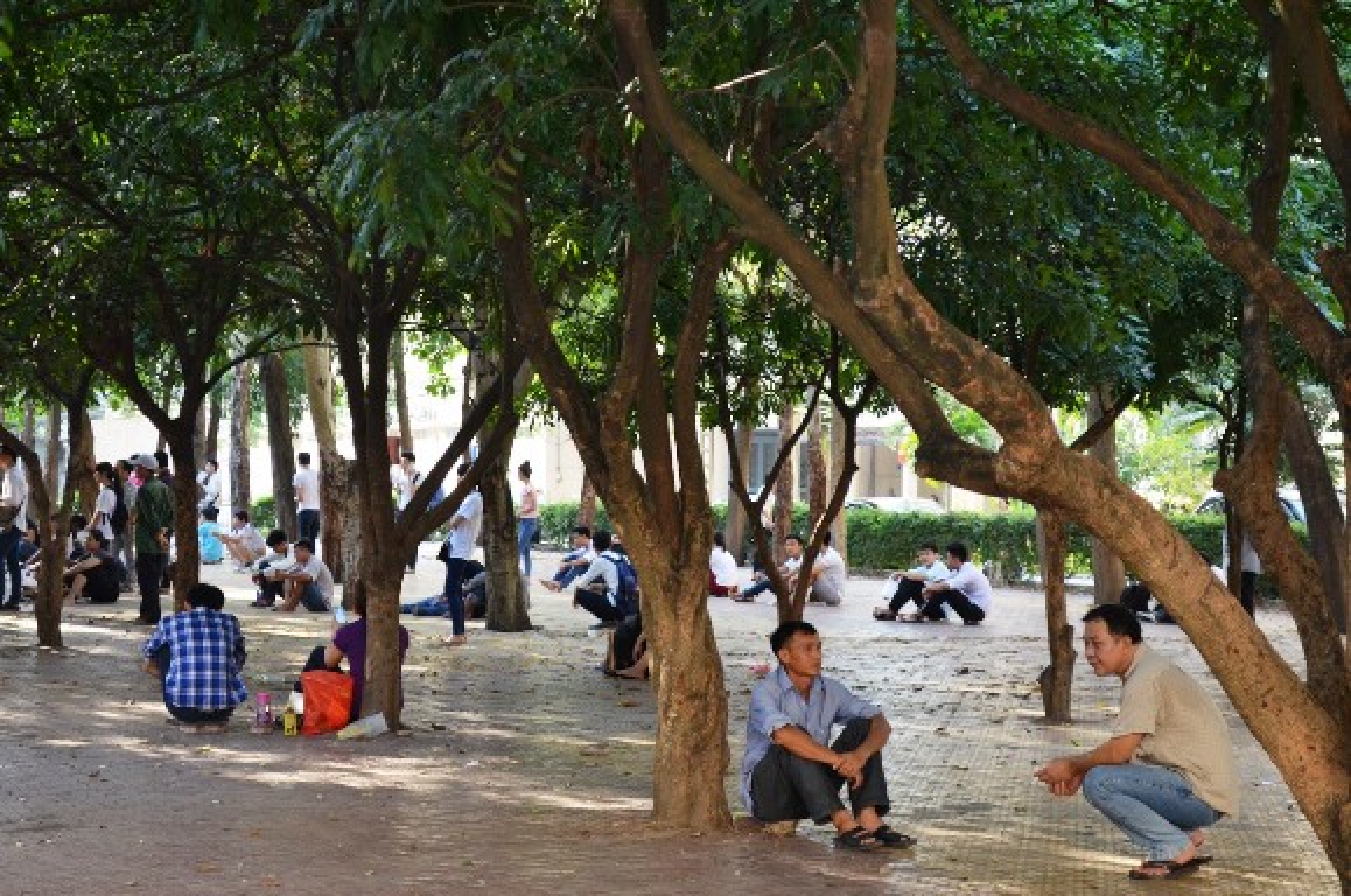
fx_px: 2697
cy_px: 448
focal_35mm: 72
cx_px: 676
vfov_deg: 18.9
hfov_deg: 28.1
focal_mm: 48
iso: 800
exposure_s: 1/160
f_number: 6.3
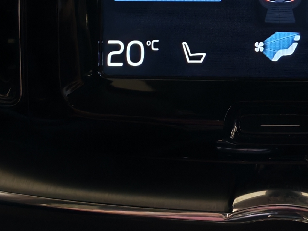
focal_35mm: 109
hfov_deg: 17.8
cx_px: 277
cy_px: -60
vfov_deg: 13.2
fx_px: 970
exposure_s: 1/100
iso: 320
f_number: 1.9
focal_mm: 6.12
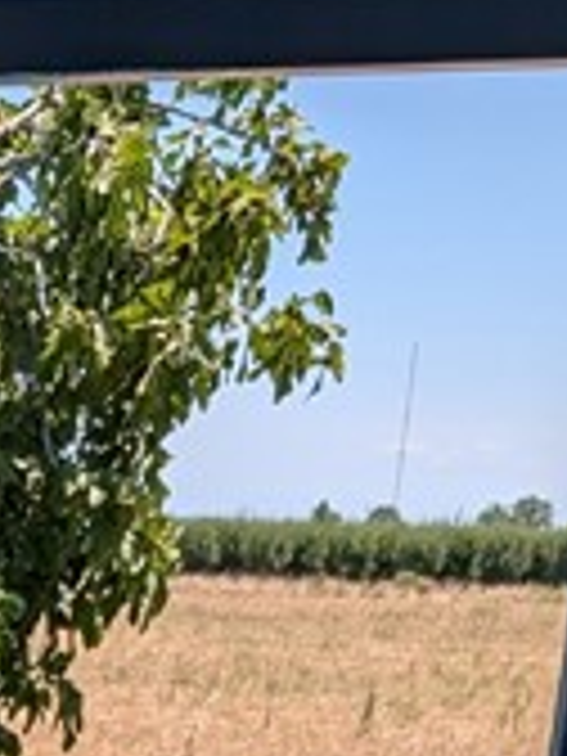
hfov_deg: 9.2
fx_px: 3189
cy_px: 1667
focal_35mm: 146
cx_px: -727
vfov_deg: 11.7
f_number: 1.68
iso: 22
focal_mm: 6.9
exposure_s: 1/1119
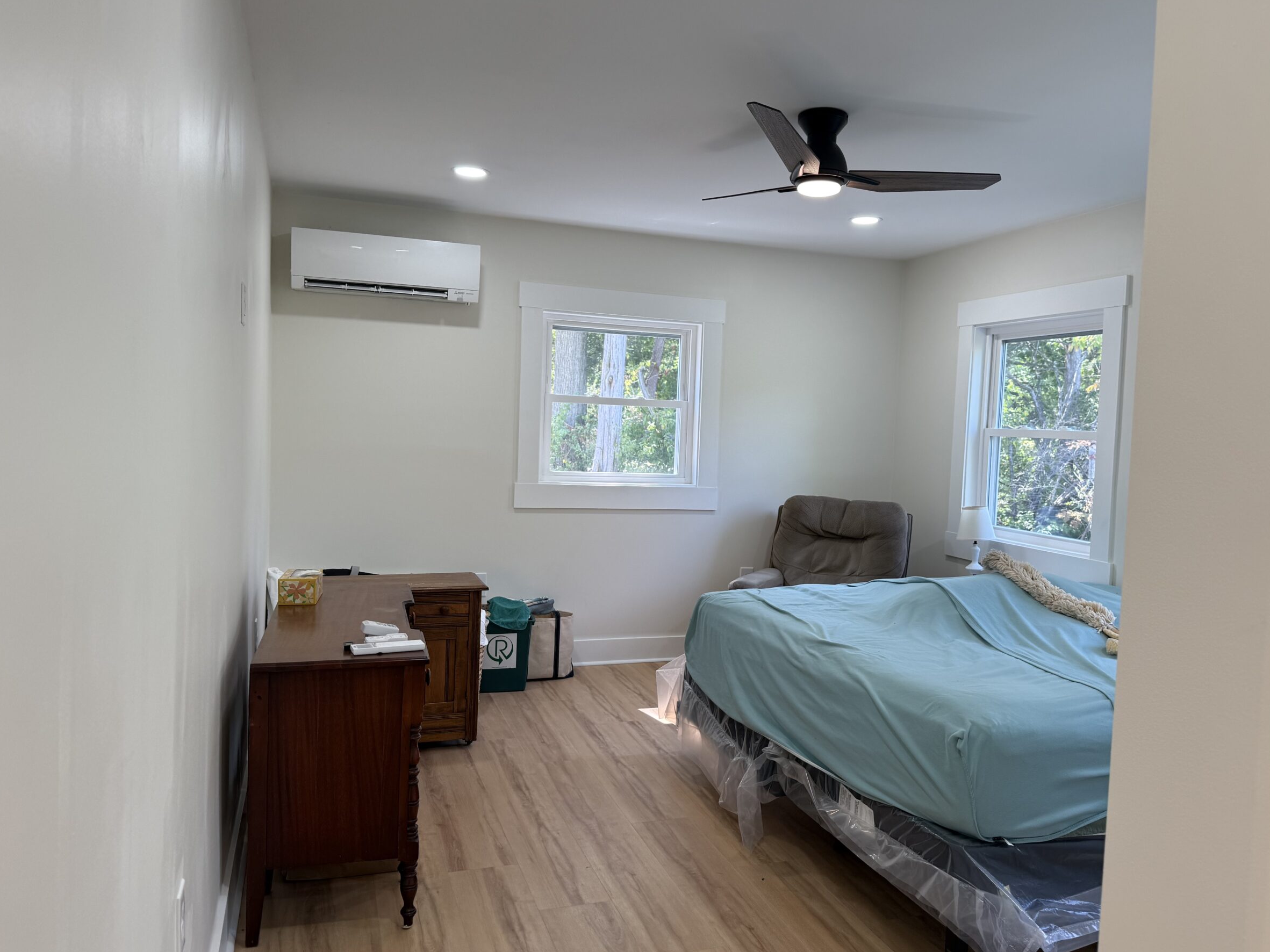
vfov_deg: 53.1
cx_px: 667
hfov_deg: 67.3
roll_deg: -2.1
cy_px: 472
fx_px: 954
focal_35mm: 26
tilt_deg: -2.4
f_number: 1.78
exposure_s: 1/120
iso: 80
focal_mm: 6.76
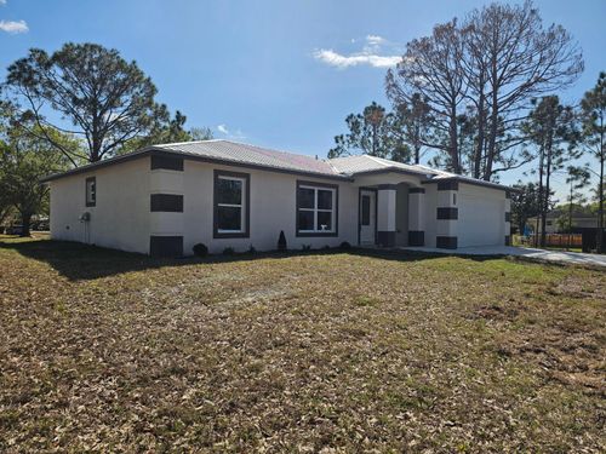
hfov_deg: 73.9
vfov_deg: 58.9
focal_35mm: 23
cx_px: 303
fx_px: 403
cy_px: 227
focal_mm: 6.3
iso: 10
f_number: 1.7
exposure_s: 1/1167
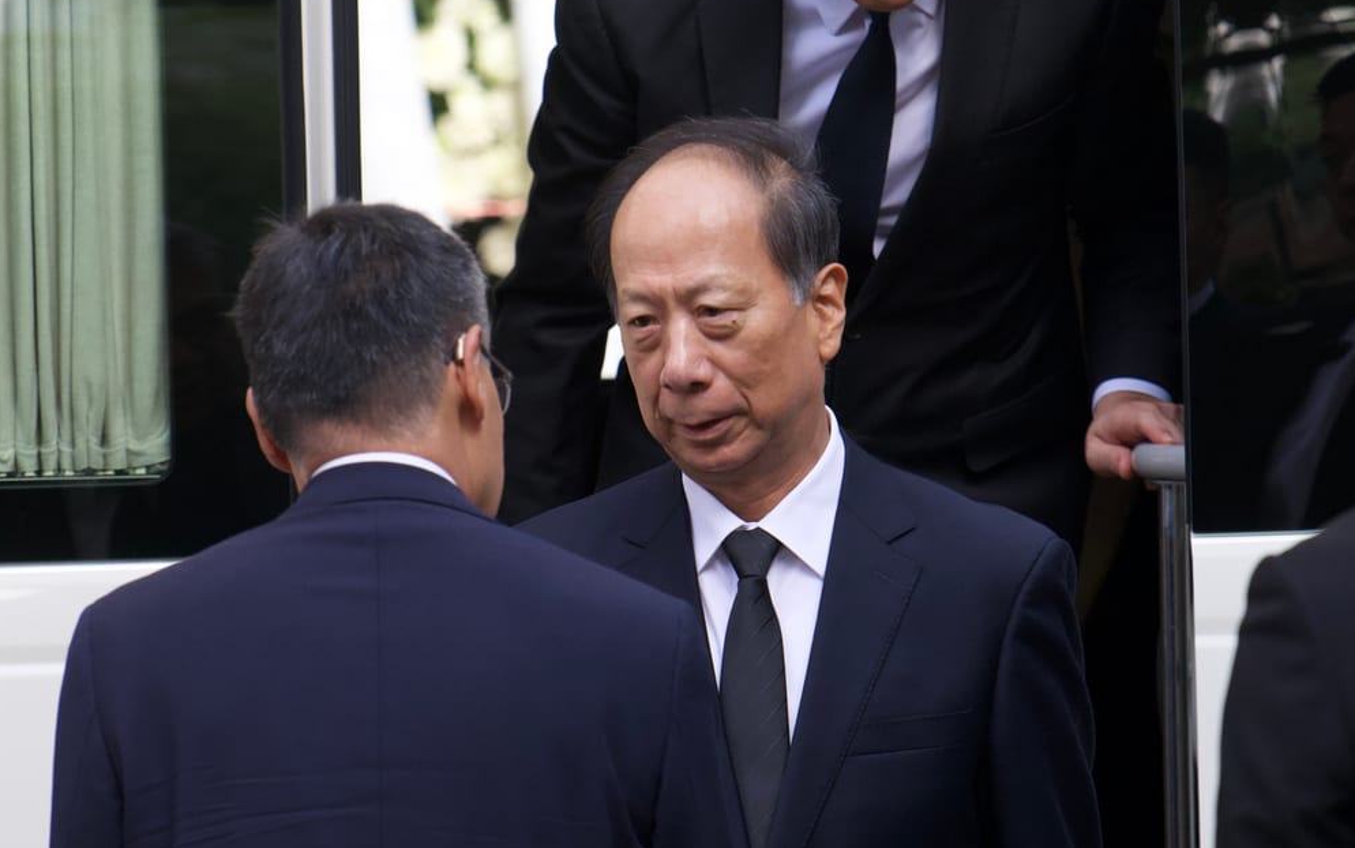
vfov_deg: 6.4
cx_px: 678
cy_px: 437
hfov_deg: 10.2
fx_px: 7573
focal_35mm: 205
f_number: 4
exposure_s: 1/2000
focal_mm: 200
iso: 1000
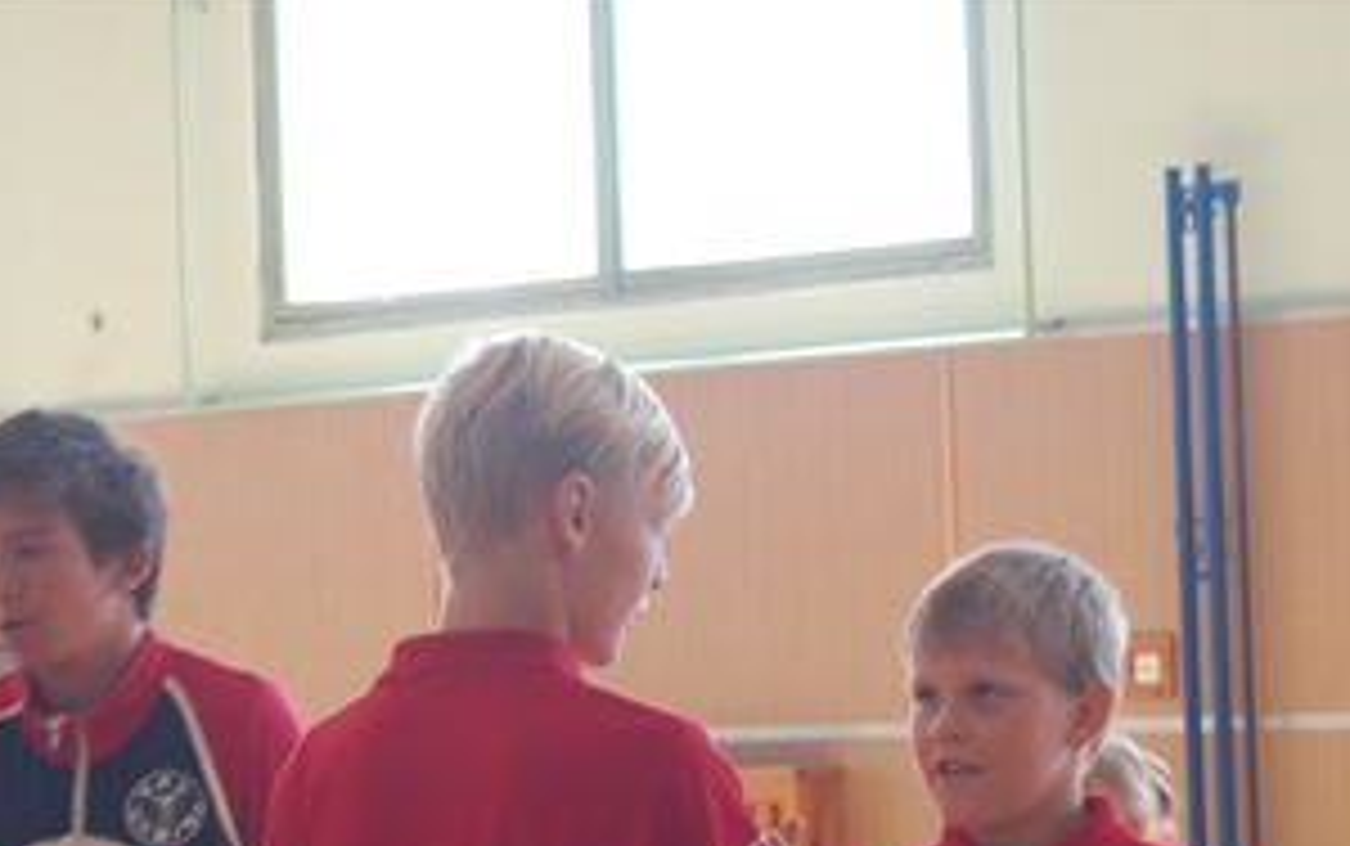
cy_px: 724
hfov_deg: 14.9
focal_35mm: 140
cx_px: 536
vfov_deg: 9.4
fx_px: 5149
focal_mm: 55
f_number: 5.6
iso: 450
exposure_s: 1/30
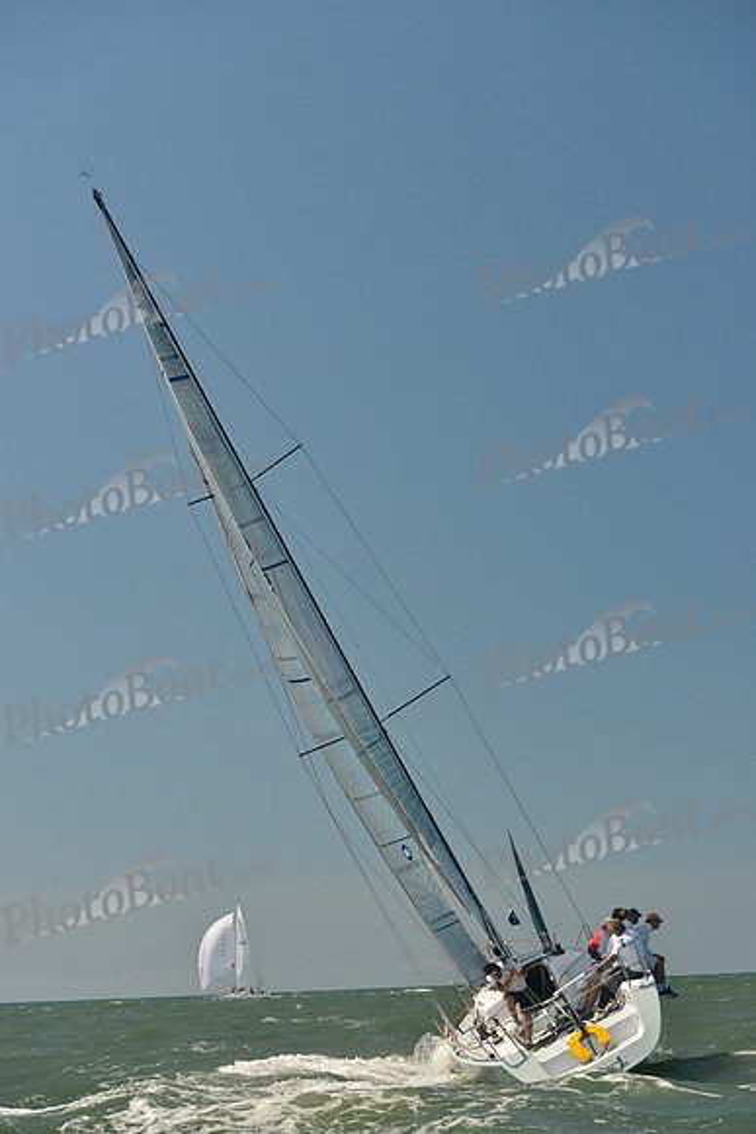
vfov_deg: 28.8
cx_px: 378
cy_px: 567
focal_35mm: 70
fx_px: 2204
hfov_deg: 19.5
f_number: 6.3
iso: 280
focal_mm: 70
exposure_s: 1/1000
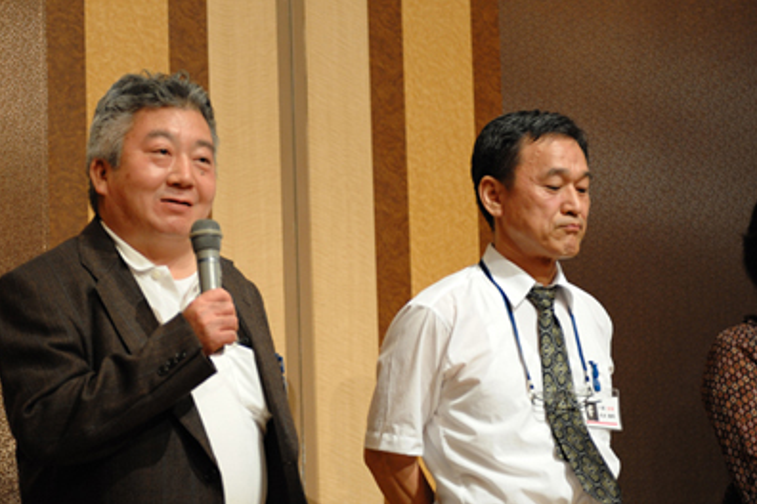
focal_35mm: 113
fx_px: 2376
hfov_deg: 18.1
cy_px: 298
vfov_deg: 12.1
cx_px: 252
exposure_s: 1/125
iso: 1600
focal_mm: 70
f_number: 2.8
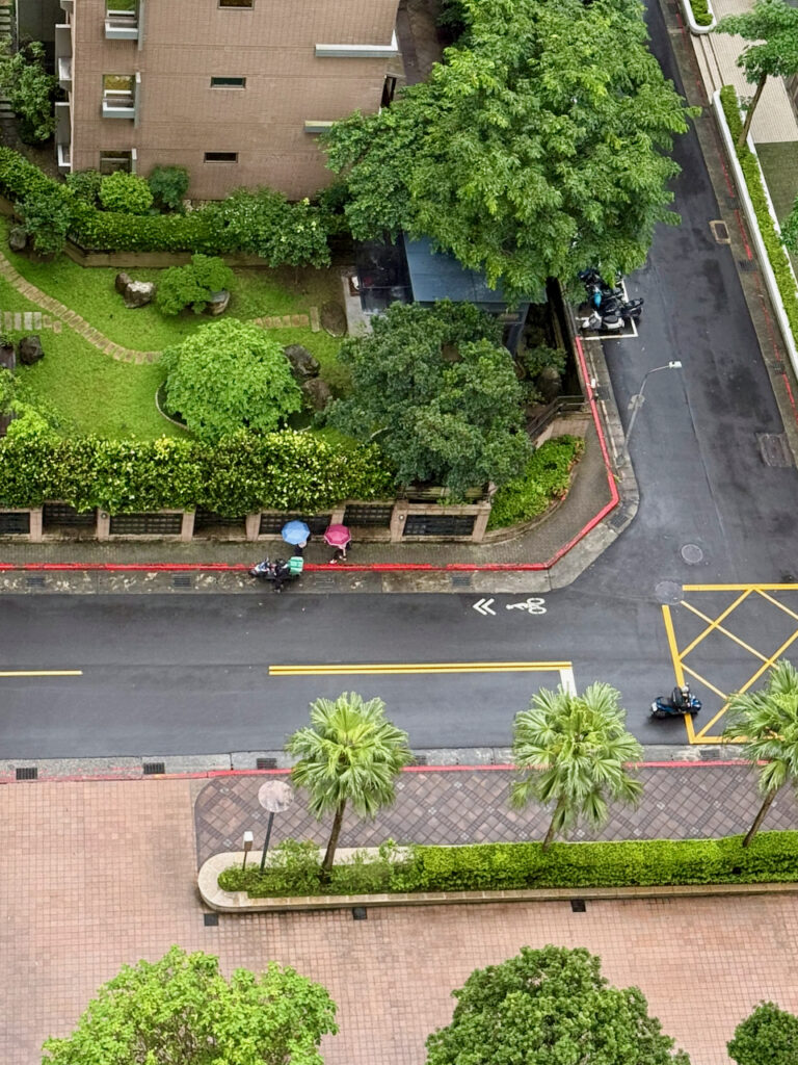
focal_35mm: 48
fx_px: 1475
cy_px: 532
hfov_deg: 30.3
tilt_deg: -53.4
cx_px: 399
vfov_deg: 39.7
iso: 80
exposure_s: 1/342
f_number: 1.78
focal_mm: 6.76
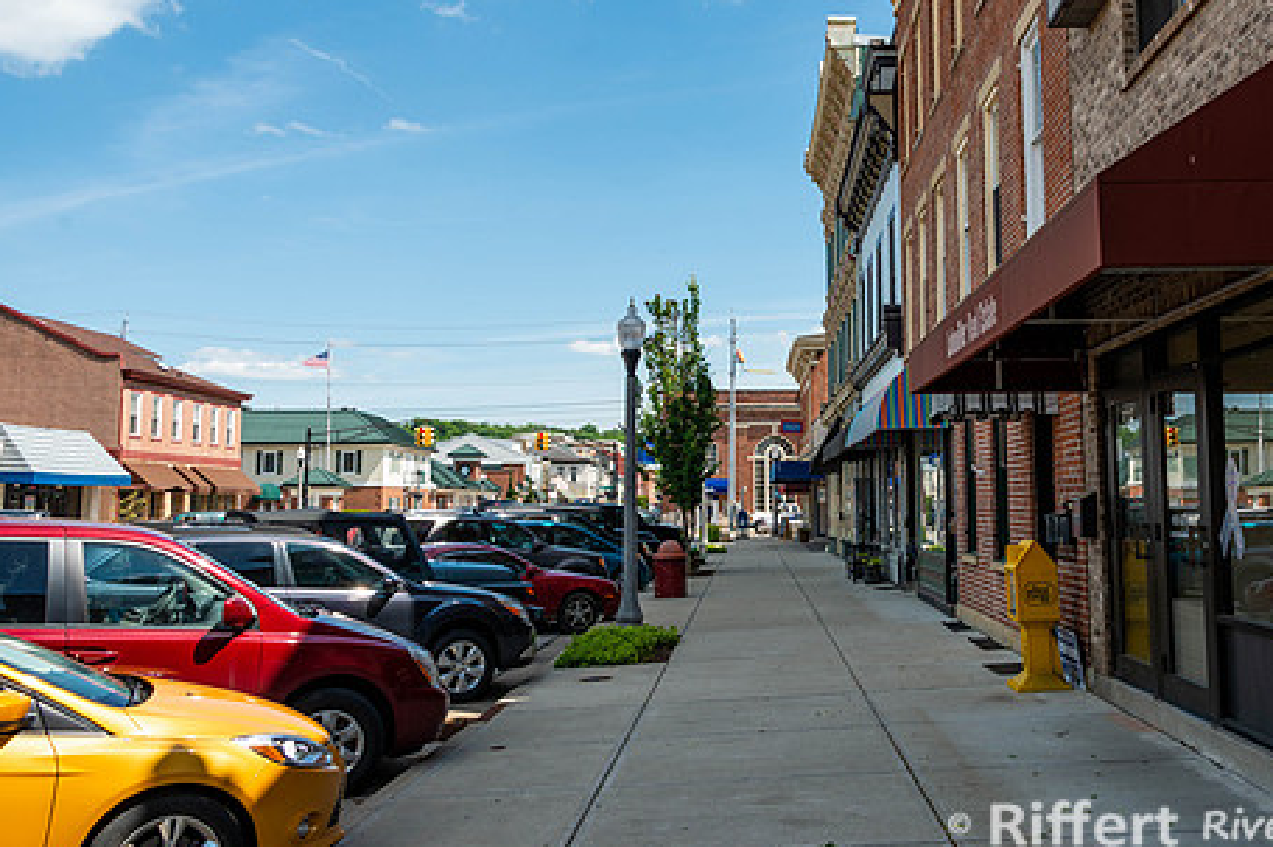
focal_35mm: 37
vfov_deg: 35.8
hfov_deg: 51.6
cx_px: 761
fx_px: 1308
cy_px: 334
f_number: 9
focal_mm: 28
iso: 100
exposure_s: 1/200
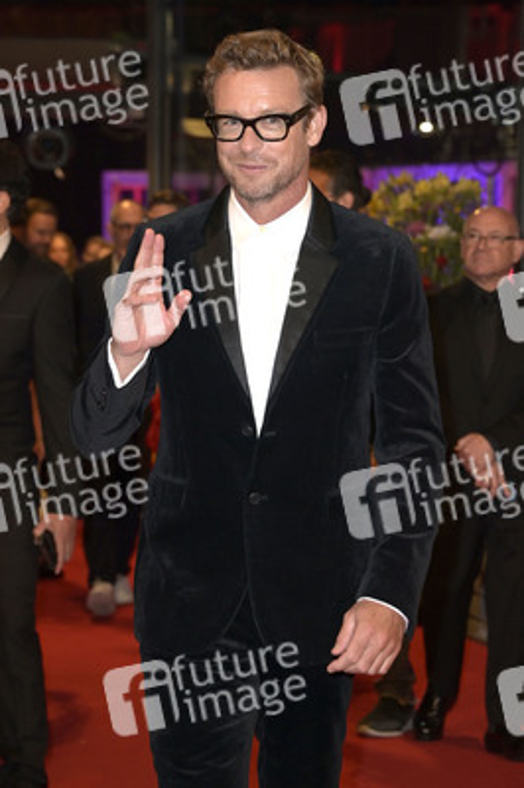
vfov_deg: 18.3
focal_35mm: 112
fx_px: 2449
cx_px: 262
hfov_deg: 12.2
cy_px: 394
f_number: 6.3
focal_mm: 112
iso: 1250
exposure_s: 1/250
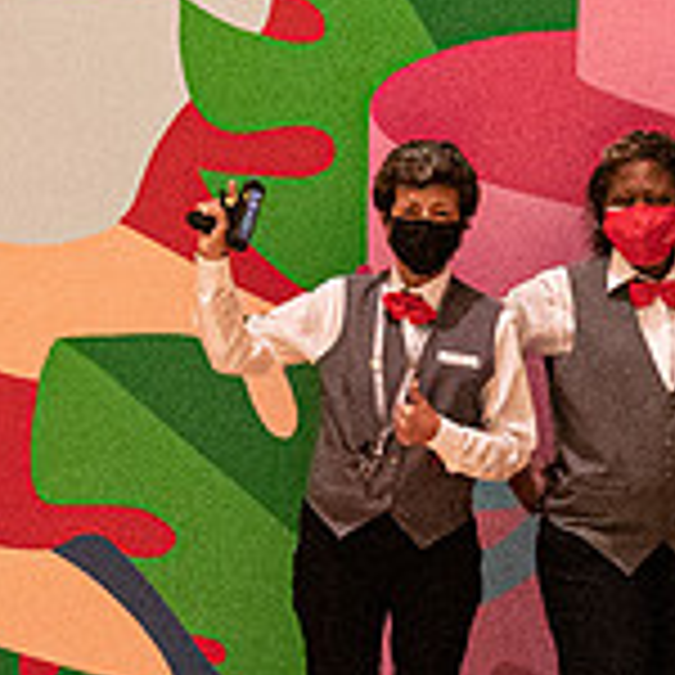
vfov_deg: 8.4
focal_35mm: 207
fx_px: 4567
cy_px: -53
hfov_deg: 8.3
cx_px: 888
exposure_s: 1/200
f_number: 4
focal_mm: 37
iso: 4000
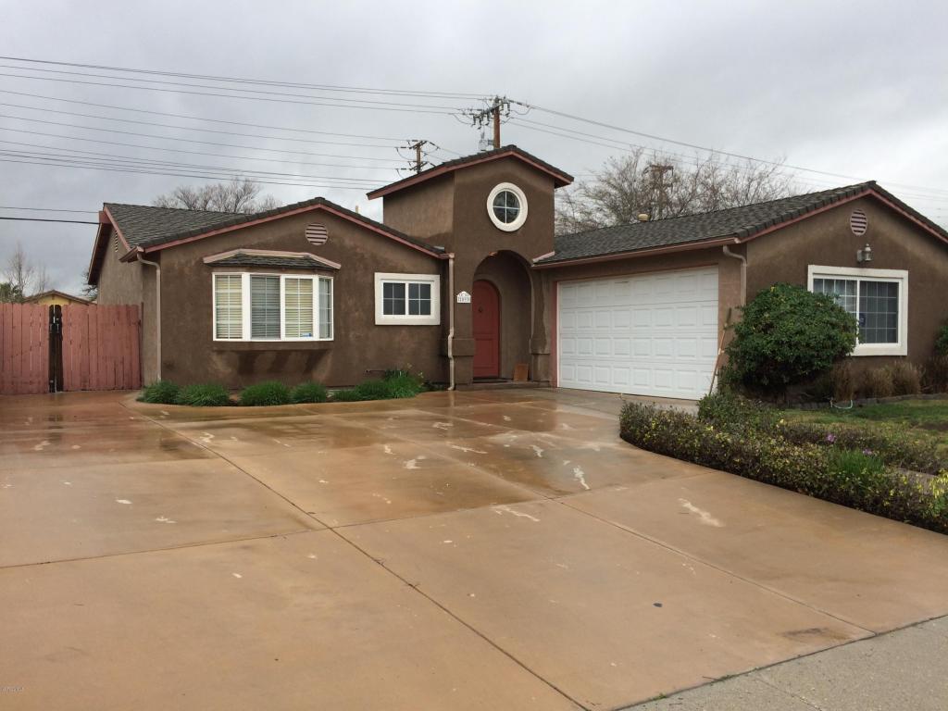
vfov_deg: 48.2
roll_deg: +0.0
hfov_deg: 61.7
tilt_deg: +0.7
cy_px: 356
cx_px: 474
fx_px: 794
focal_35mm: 29
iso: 32
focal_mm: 4.15
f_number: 2.2
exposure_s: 1/1172
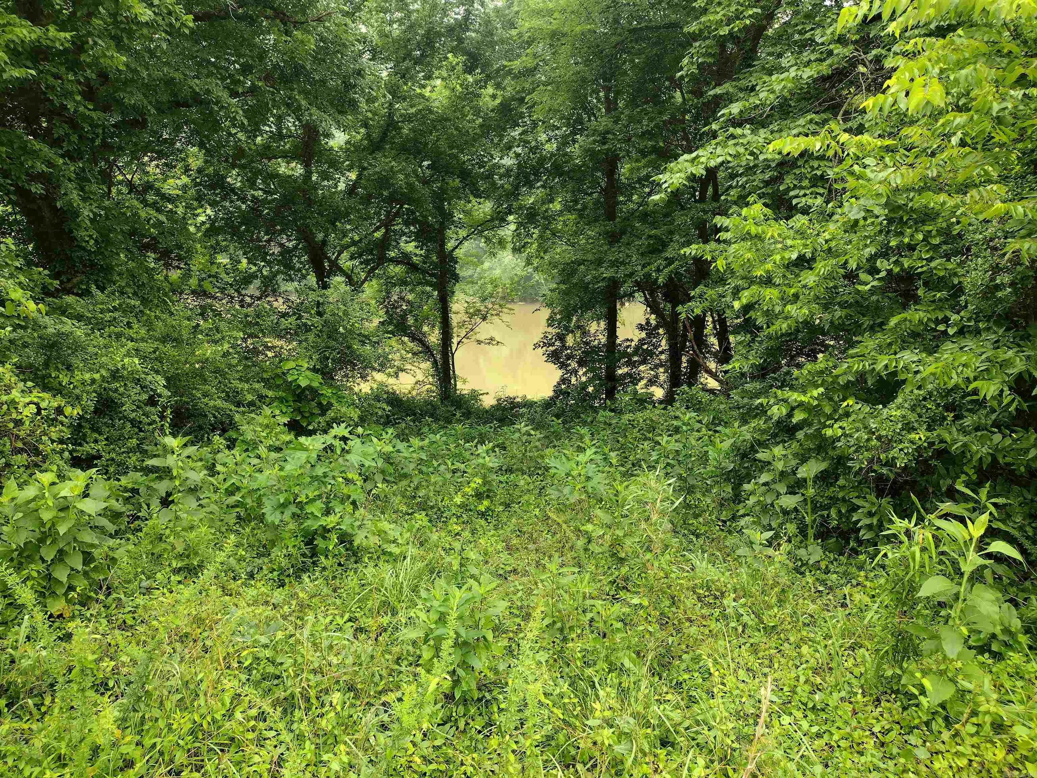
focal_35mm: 27
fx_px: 809
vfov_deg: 51.4
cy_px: 389
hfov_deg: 65.3
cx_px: 518
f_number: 1.7
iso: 100
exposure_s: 1/150
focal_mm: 4.71
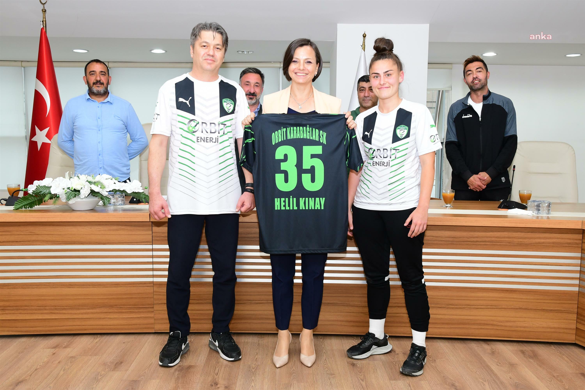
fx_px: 536
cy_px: 195
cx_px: 292
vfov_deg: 40.0
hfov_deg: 57.2
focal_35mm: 33
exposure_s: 1/60
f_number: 7.1
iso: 1000
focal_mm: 22
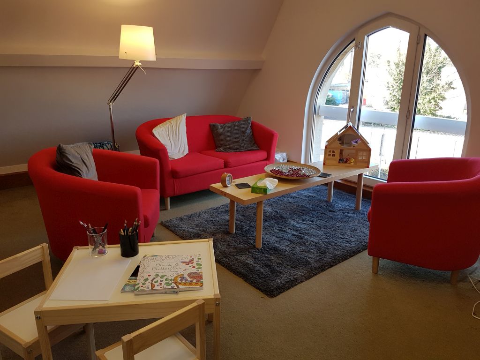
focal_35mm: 26
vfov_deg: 53.1
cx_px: 240
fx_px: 361
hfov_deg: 67.3
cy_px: 180
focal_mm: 4.2
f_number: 1.7
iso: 64
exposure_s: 1/100
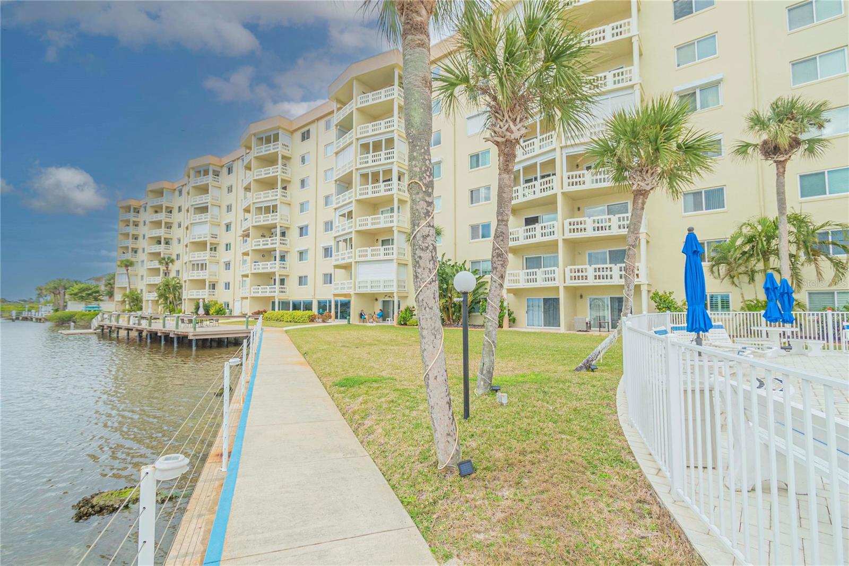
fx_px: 354
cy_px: 283
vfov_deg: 77.3
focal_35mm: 15
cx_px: 424
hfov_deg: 100.4
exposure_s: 1/250
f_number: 5.6
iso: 100
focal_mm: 10
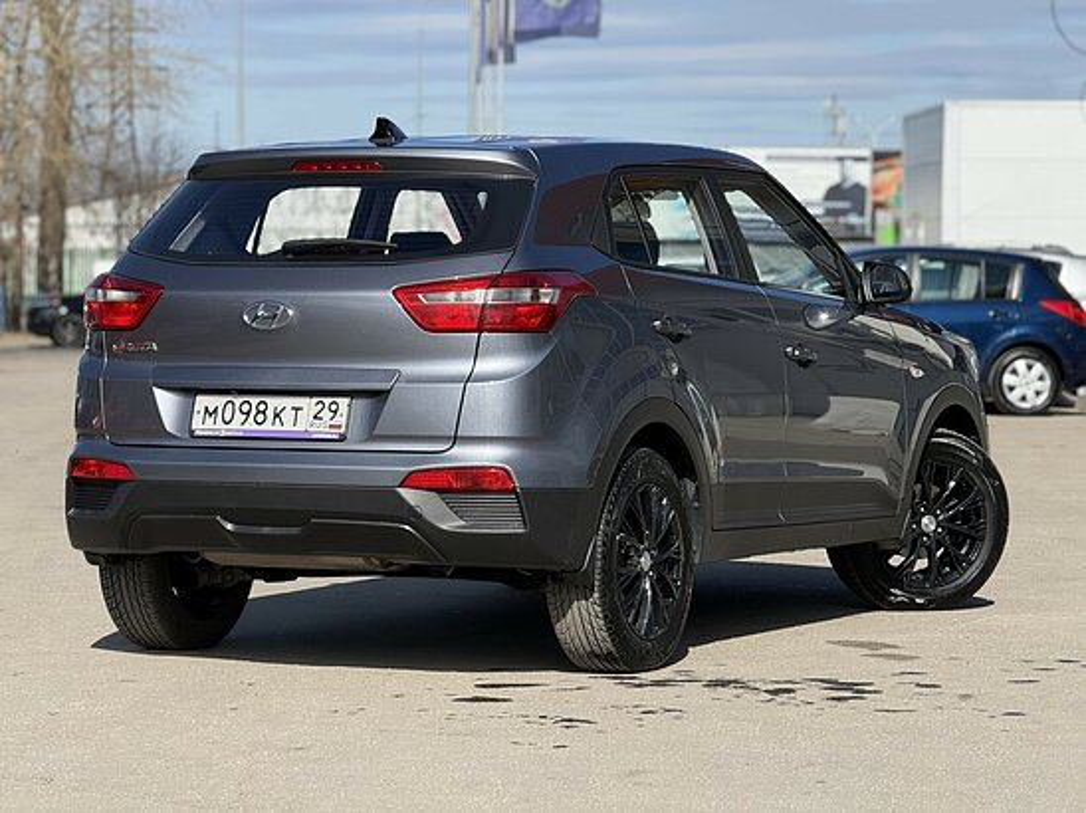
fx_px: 3761
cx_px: 543
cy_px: 406
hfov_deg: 16.4
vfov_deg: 12.3
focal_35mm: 120
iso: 50
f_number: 2.8
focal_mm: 15.66
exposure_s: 1/1773
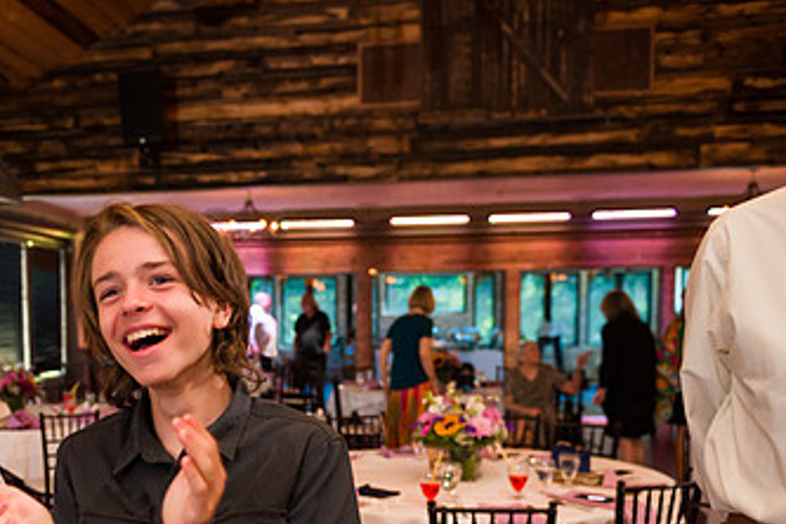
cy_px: 394
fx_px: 1026
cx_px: 179
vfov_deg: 28.2
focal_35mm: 47
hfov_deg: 40.5
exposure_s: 1/125
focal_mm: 27
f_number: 3.2
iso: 1250
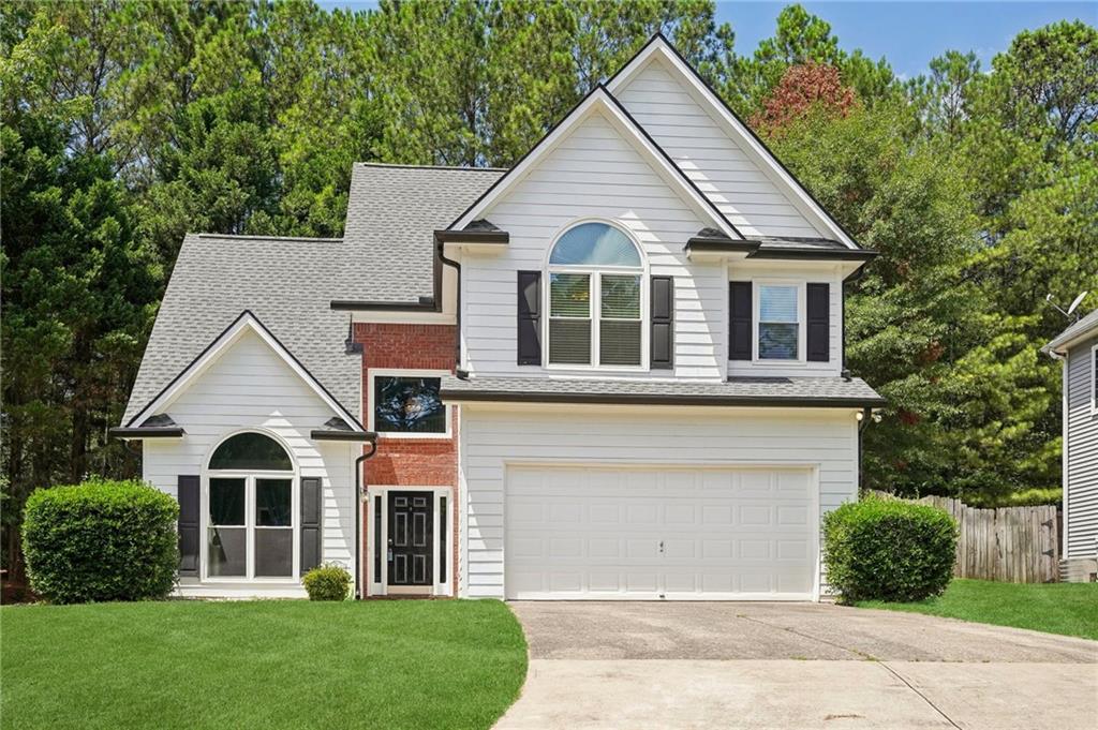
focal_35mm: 35
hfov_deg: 54.5
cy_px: 365
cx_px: 549
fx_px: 1067
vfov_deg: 37.8
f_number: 8
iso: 400
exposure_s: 1/640
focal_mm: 35
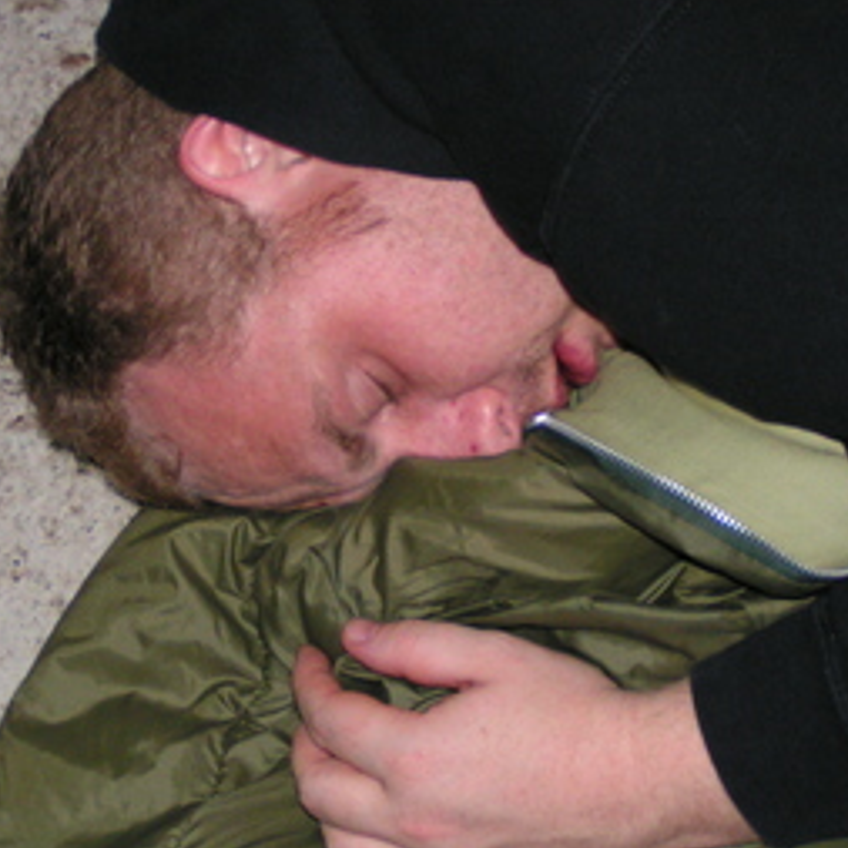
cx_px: 308
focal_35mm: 88
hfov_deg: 19.7
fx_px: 2439
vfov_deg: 19.7
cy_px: 369
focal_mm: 9.7
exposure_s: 1/60
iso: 200
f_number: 3.2
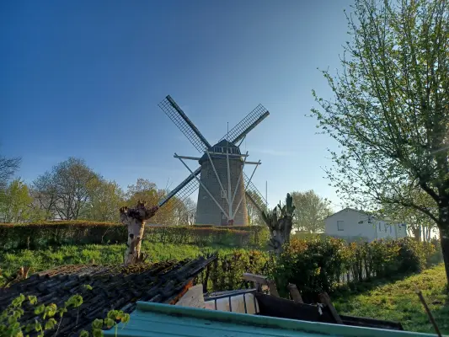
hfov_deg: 69.4
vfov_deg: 54.9
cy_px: 168
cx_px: 224
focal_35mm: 25
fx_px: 324
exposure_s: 1/571
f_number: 1.8
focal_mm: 4.6
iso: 32
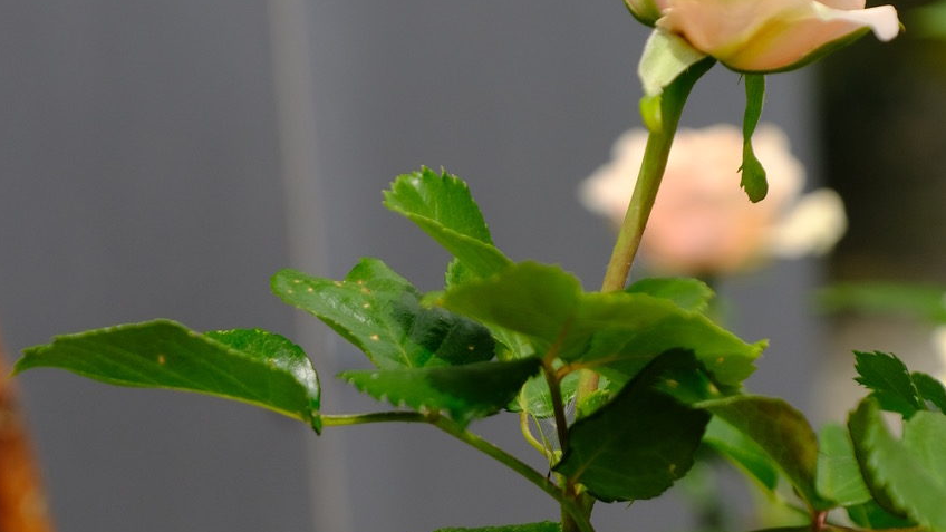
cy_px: 468
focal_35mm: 177
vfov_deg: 6.8
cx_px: 471
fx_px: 4440
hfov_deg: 12.2
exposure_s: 1/950
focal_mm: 74.4
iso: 400
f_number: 5.6
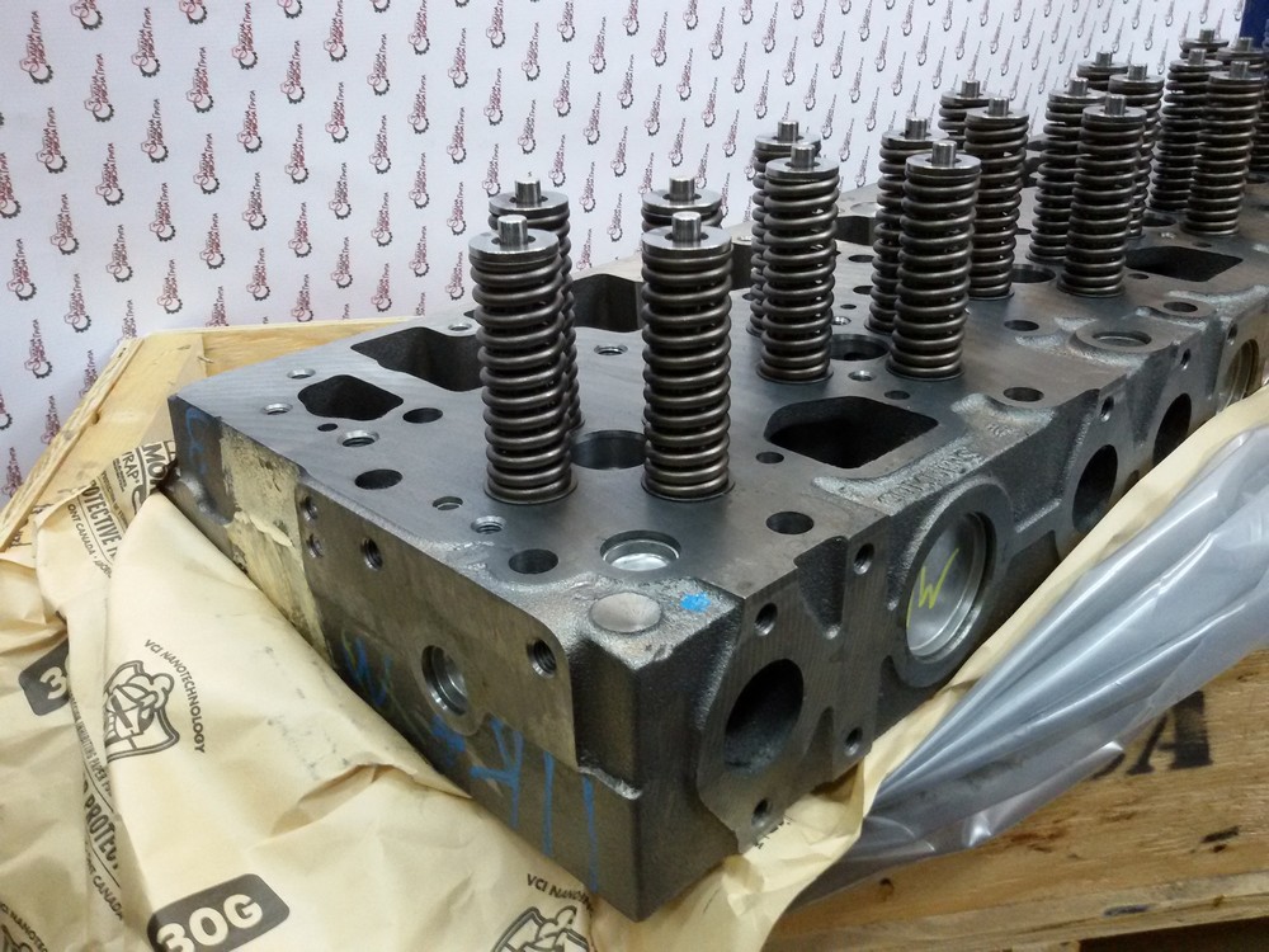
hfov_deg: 58.4
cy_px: 476
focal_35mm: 31
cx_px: 634
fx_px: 1136
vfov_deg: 45.4
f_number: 2.4
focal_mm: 2.93
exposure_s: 1/17
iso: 250
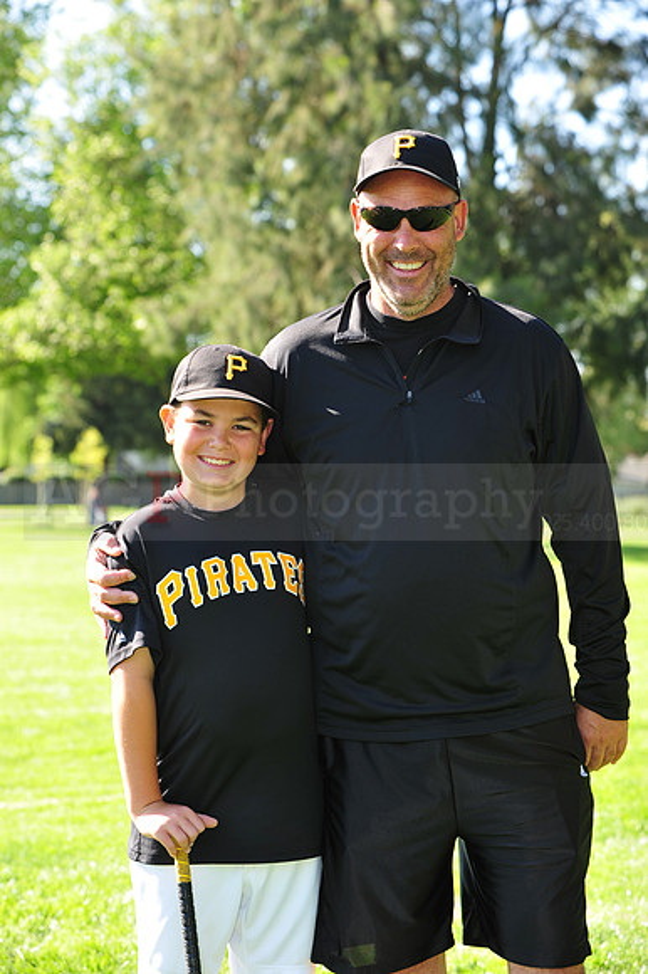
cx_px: 324
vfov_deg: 20.4
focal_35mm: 100
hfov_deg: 13.7
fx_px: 2703
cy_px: 487
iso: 200
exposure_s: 1/160
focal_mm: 100
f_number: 6.3
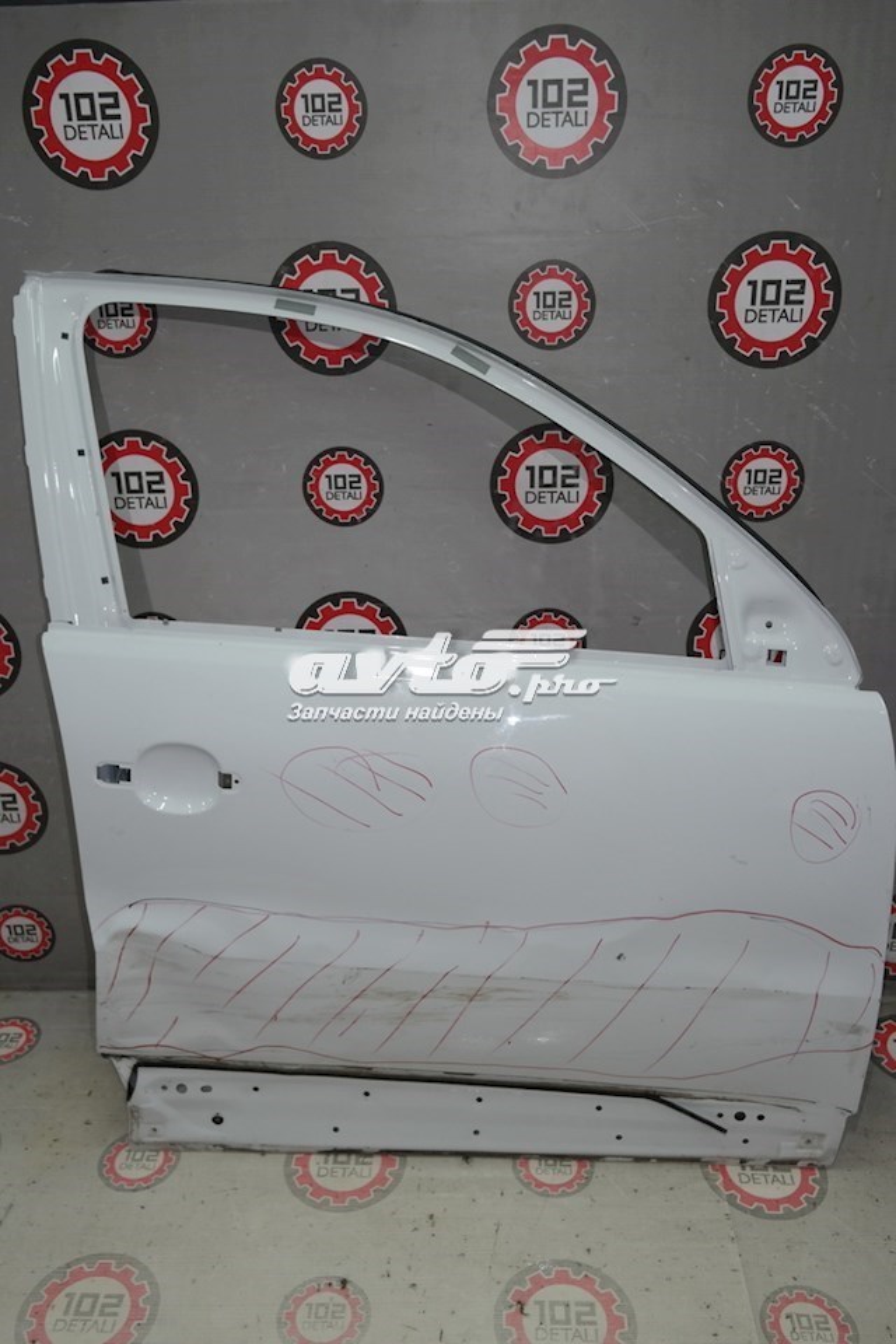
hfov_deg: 43.6
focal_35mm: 30
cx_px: 448
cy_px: 672
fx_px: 1120
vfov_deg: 61.9
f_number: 3.5
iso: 400
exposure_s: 1/40
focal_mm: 20
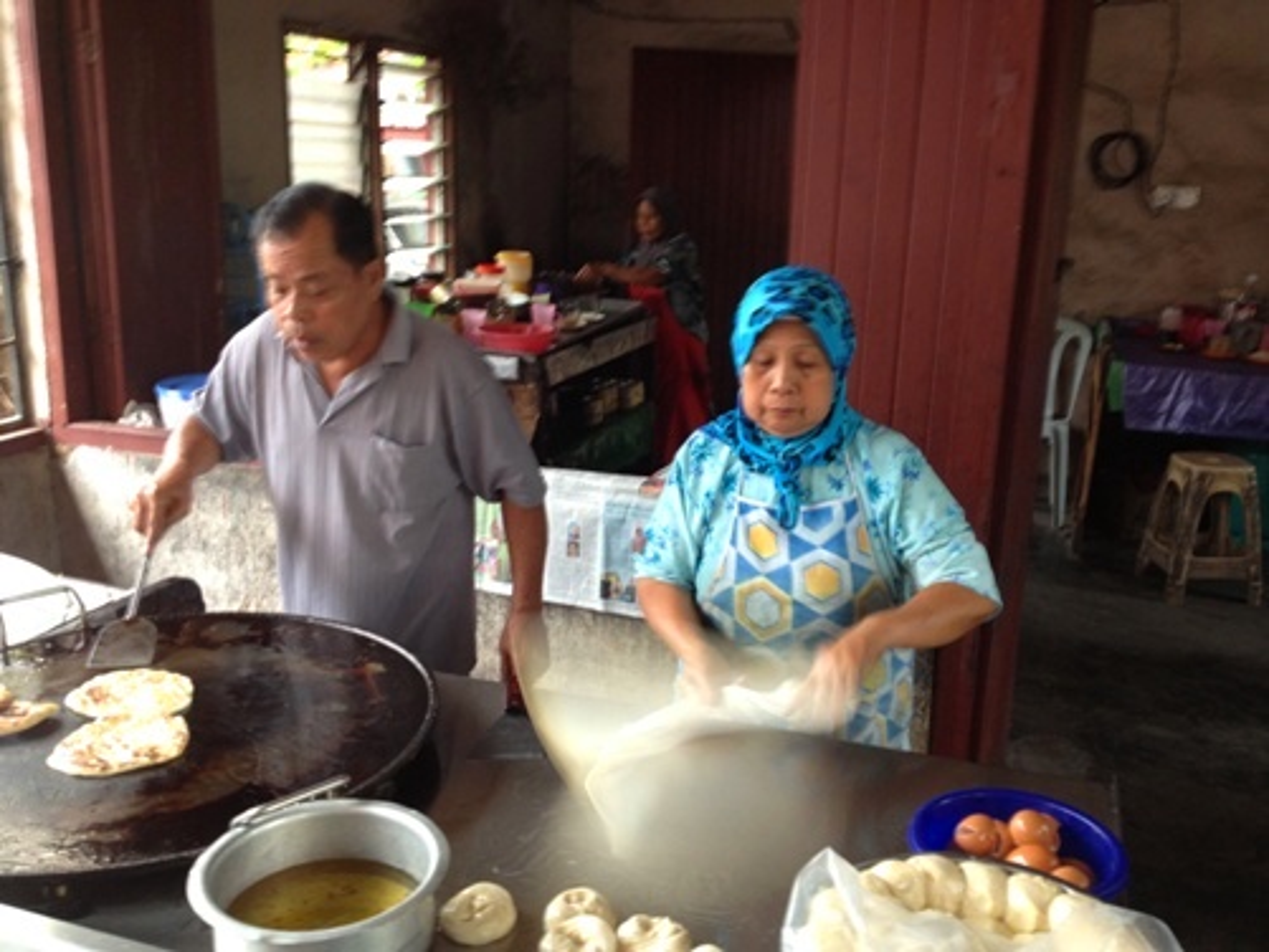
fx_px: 1283
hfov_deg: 52.6
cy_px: 476
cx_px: 634
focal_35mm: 35
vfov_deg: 40.7
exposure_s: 1/20
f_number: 2.4
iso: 80
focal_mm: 4.28
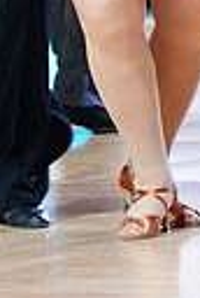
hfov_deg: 2.9
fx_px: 3929
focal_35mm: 474
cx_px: 294
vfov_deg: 4.3
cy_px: -261
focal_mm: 105
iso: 2000
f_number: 4
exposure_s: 1/200
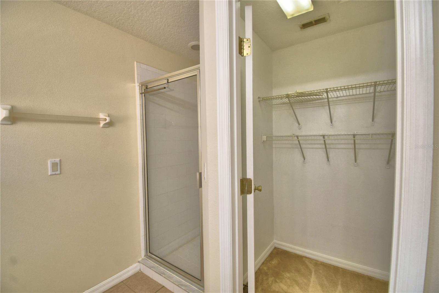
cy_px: 146
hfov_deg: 100.4
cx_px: 220
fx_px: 183
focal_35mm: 15
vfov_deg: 77.3
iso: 320
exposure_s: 1/125
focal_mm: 10
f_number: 4.5
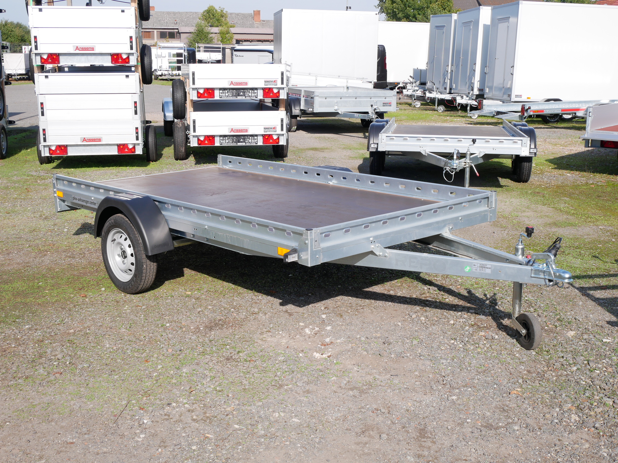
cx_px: 309
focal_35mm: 44
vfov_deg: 32.9
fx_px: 786
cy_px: 232
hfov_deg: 42.9
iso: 200
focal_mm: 22
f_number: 8
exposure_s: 1/320
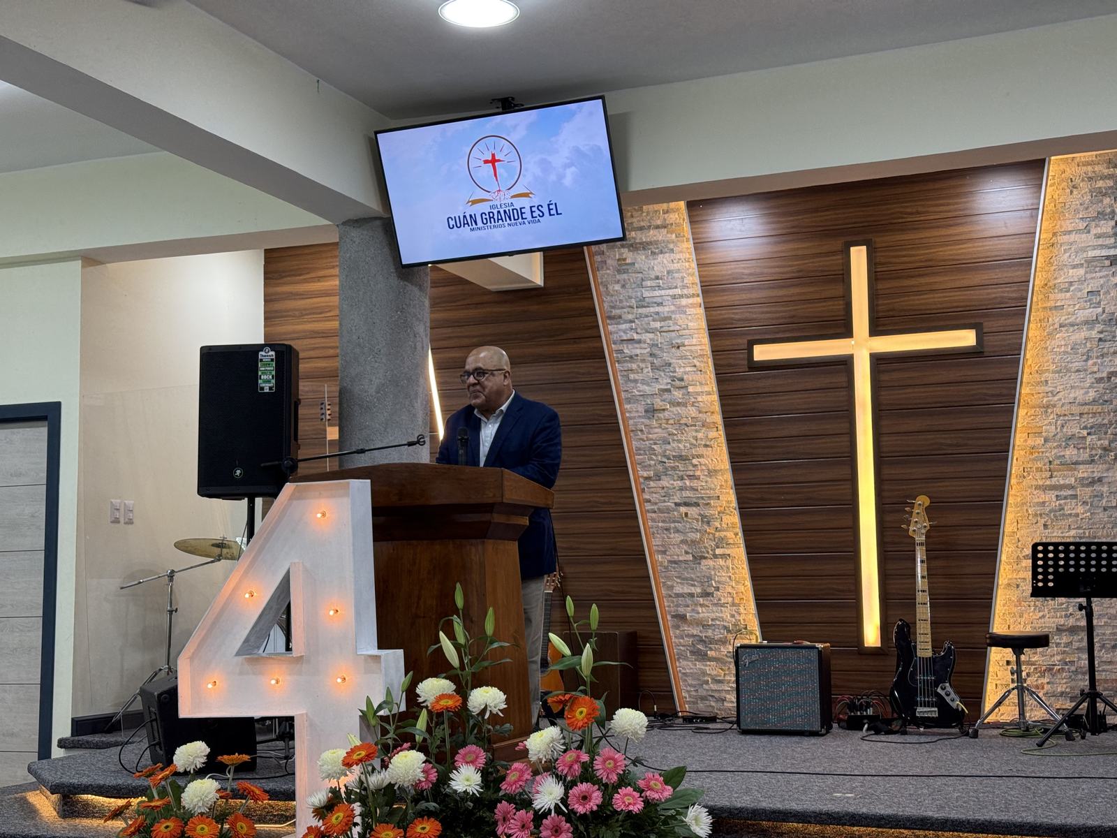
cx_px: 558
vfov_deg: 30.3
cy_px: 419
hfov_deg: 39.7
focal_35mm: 48
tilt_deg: +5.9
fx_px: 1549
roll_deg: +1.1
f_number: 1.78
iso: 64
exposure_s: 1/60
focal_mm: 6.76
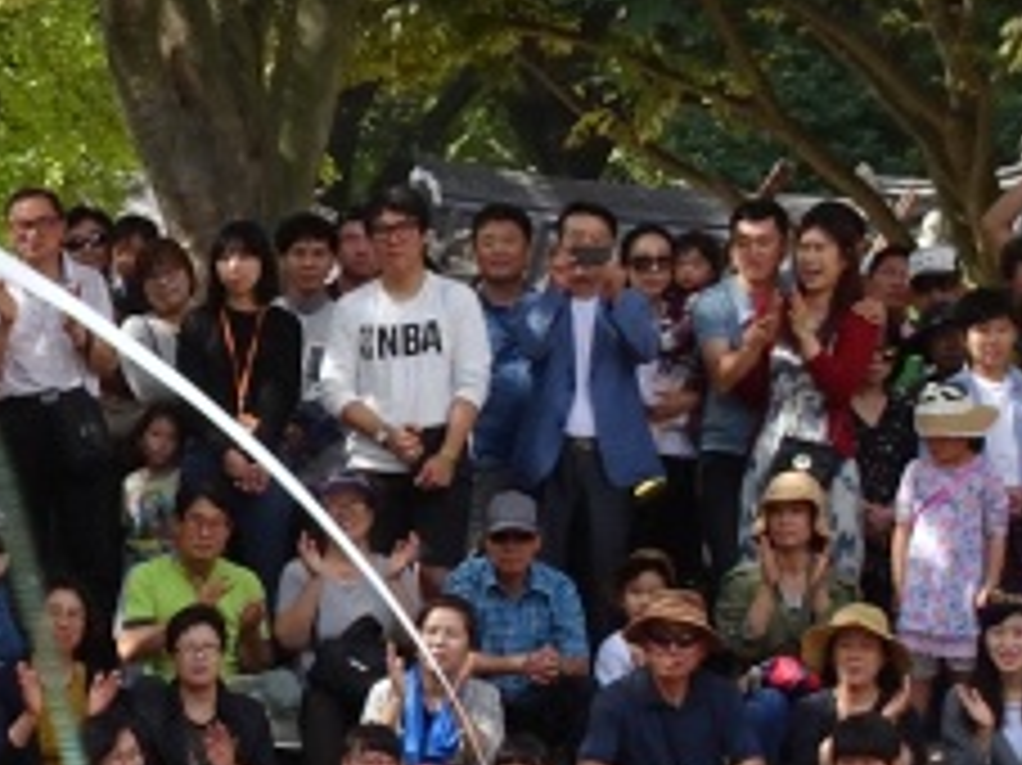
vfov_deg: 5.1
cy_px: 886
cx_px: -504
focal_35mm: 291
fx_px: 8587
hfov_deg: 6.7
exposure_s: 1/200
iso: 80
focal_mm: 11.32
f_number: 4.5
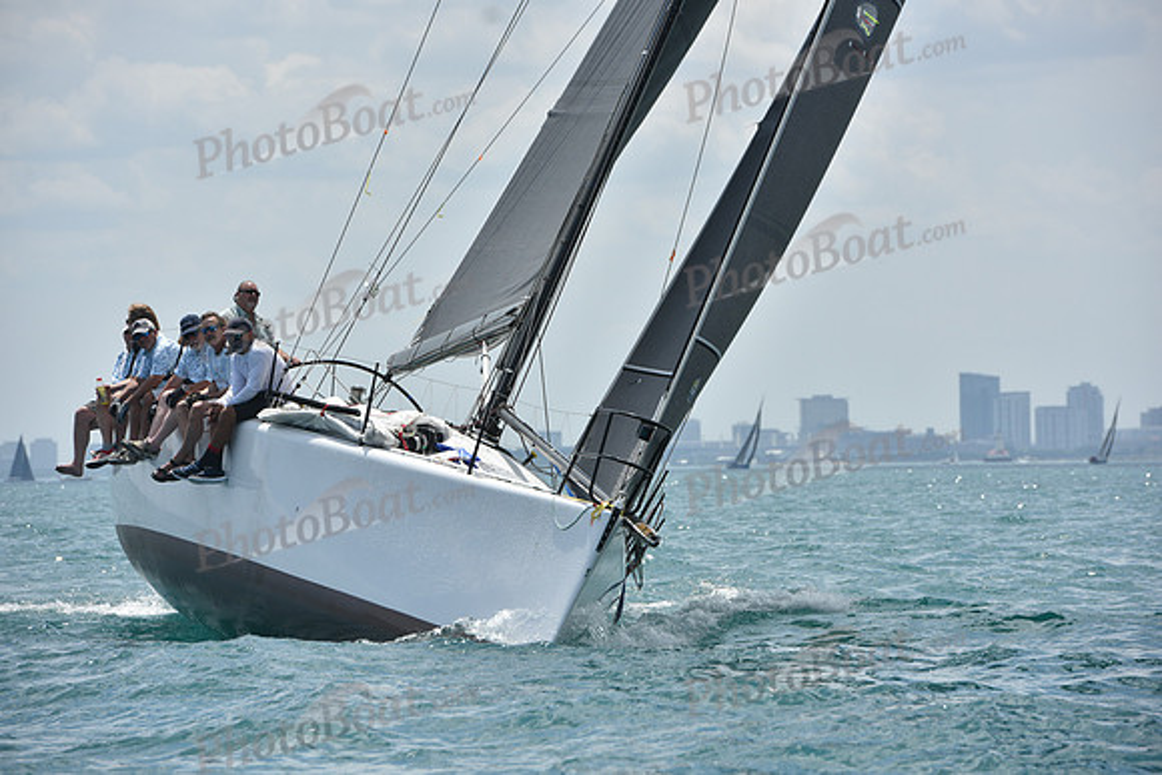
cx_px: 581
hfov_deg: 10.3
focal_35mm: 200
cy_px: 388
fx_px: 6457
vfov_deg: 6.9
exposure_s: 1/1250
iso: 250
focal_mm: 200
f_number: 9
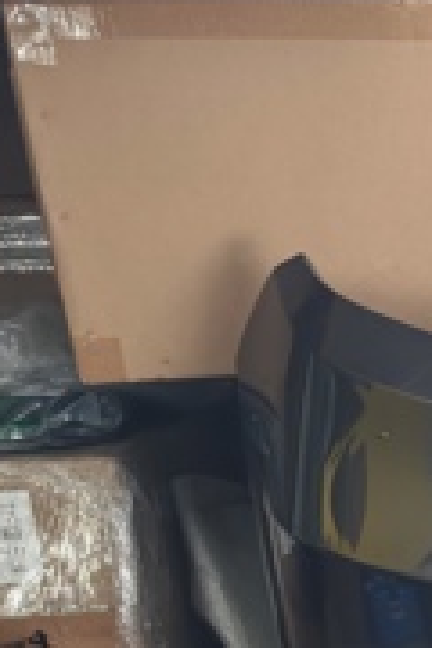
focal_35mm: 85
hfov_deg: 12.6
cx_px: 1033
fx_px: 1530
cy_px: 742
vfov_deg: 22.4
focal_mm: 8.71
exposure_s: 1/33.3
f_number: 1.67
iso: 200
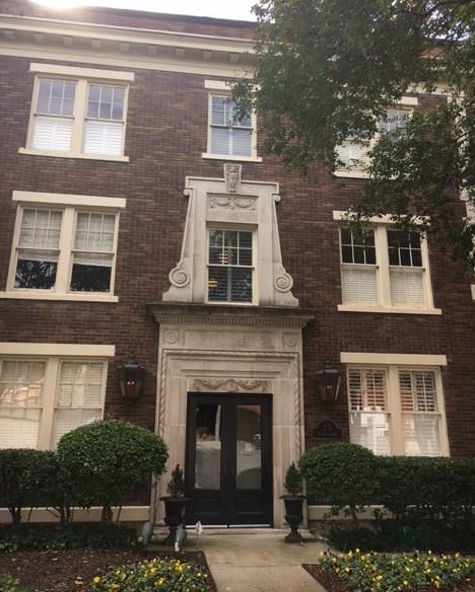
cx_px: 234
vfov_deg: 57.1
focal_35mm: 31
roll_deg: +0.2
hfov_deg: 47.2
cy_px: 273
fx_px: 544
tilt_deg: +19.0
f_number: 2.2
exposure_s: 1/342
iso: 25
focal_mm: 4.15
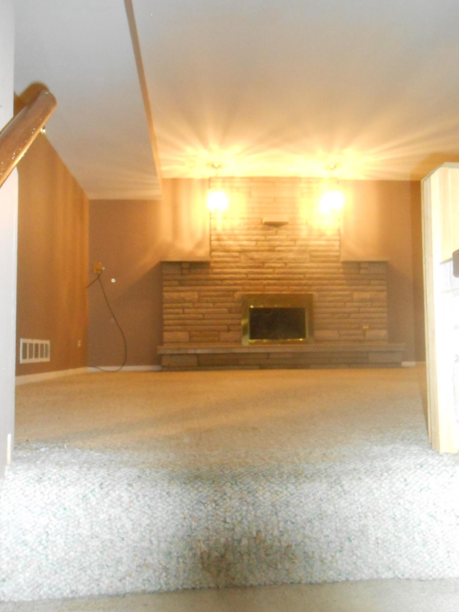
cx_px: 230
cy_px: 306
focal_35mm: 30
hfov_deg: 46.8
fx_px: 530
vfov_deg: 60.0
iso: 1000
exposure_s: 1/25
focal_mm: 5.3
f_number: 3.8
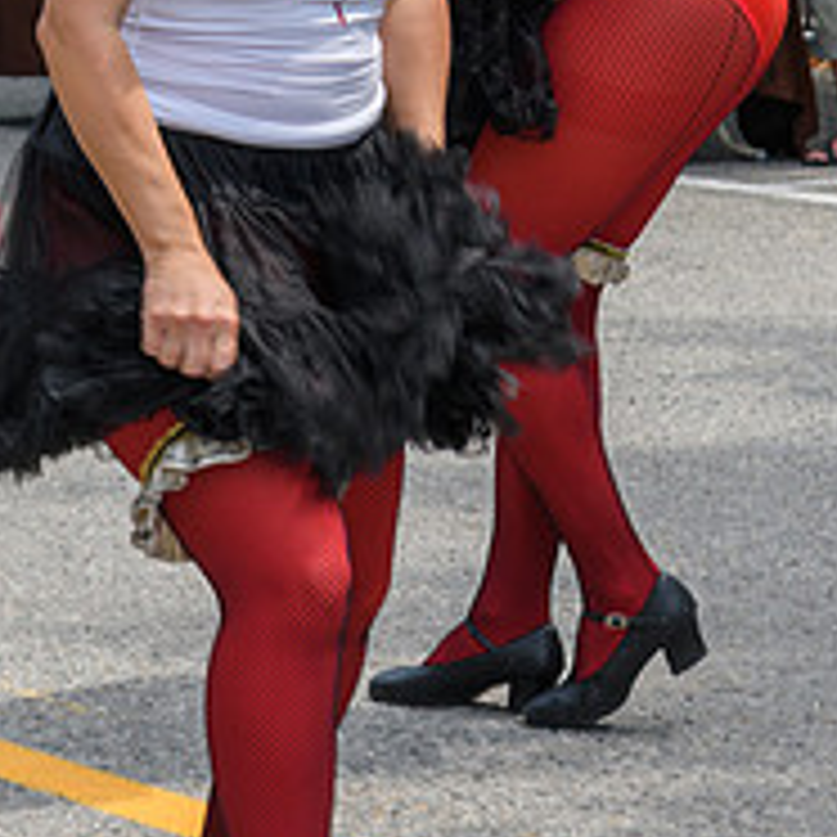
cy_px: -53
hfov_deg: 9.3
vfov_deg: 9.4
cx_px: -200
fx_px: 5061
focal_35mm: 185
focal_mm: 52
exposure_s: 1/200
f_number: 8
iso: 140
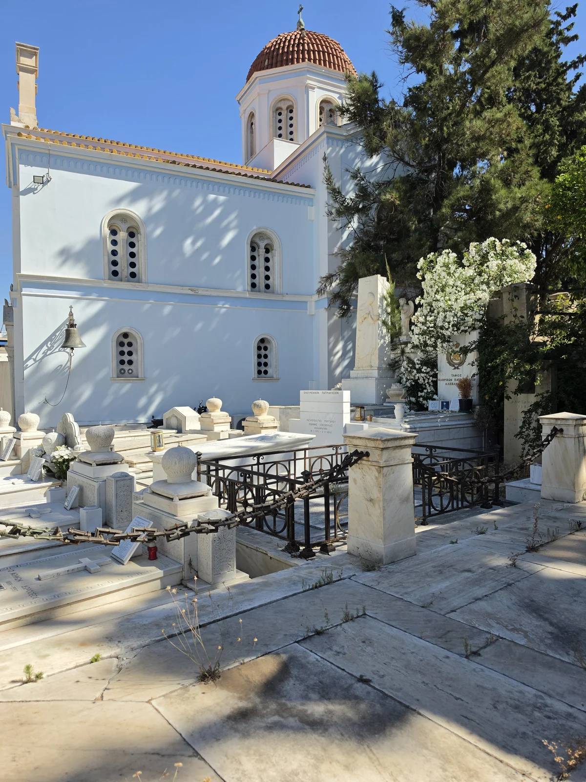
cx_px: 293
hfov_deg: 58.9
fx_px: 519
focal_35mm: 23
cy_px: 391
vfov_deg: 73.9
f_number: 1.4
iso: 64
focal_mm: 6.5
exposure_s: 1/6352
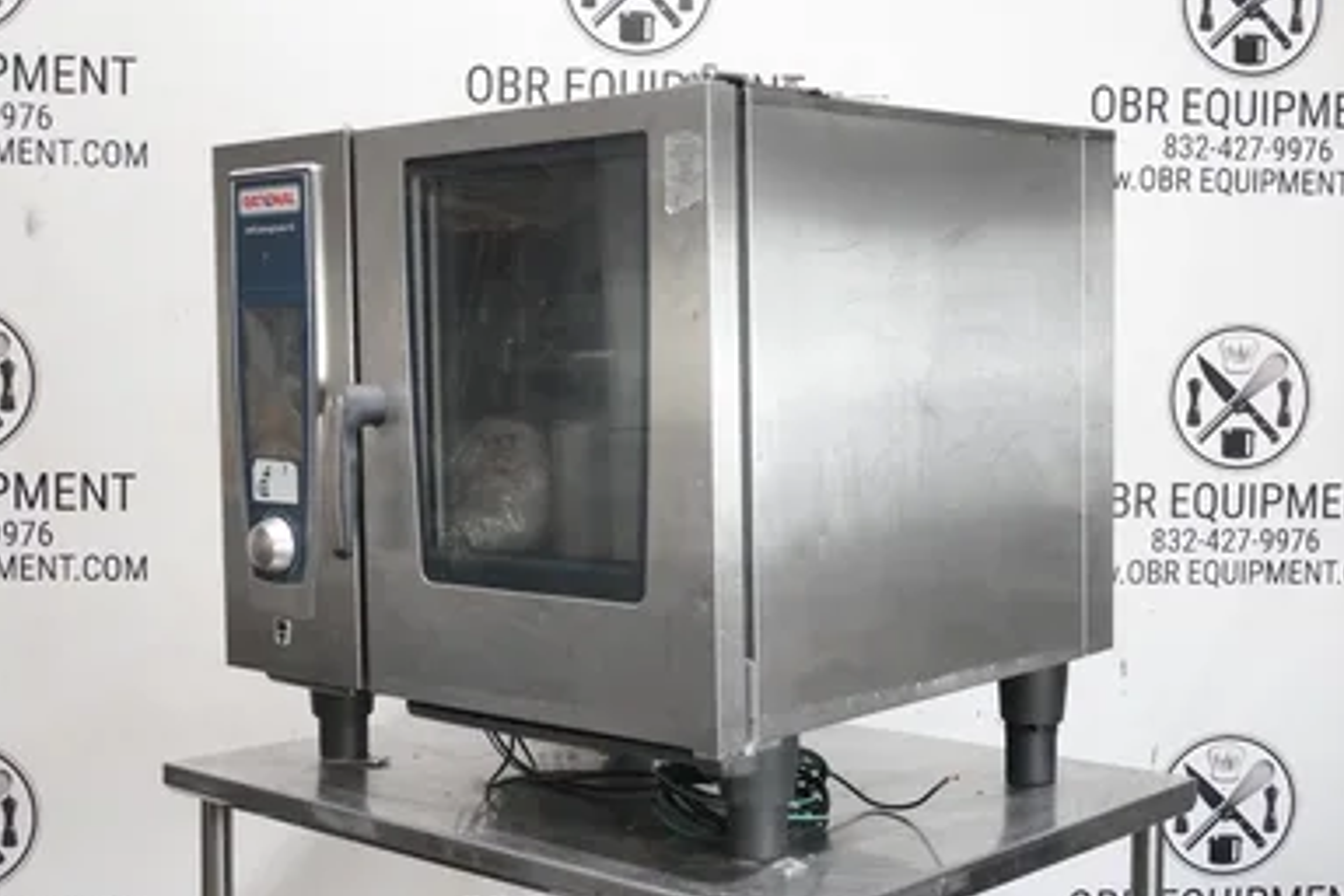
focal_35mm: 50
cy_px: 453
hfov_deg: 39.6
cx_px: 665
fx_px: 1867
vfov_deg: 27.0
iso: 1600
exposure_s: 1/50
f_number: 4
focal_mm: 18.24
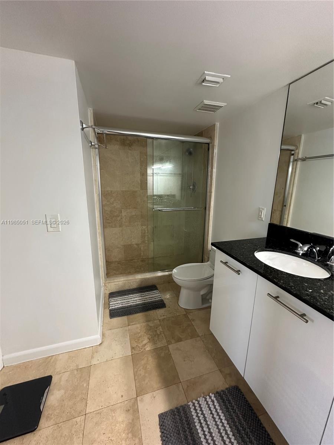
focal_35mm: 14
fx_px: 180
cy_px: 222
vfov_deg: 102.1
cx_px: 167
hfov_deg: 85.7
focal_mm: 2.22
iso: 250
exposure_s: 1/120
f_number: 2.2
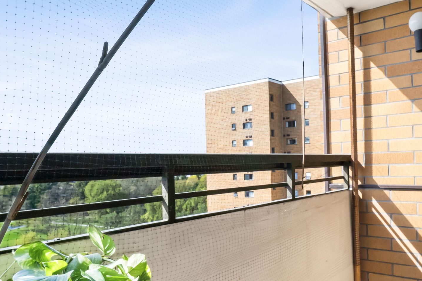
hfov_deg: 62.5
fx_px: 341
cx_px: 268
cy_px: 165
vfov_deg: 44.7
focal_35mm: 29
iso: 250
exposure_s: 1/20
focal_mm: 9
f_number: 9
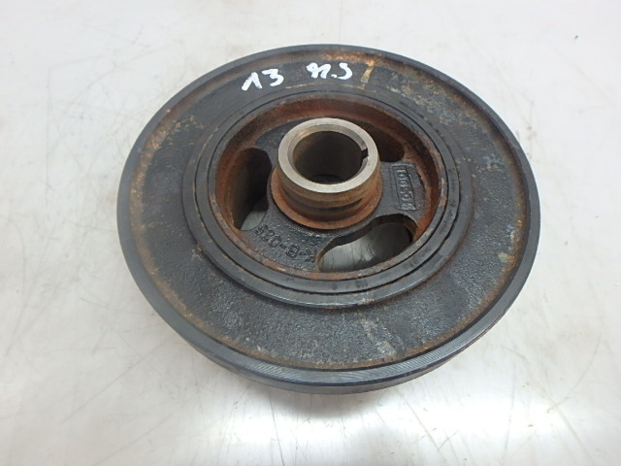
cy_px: 233
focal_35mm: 21
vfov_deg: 63.4
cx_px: 310
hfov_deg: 79.0
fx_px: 377
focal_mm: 3.7
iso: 250
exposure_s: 1/30
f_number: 3.5
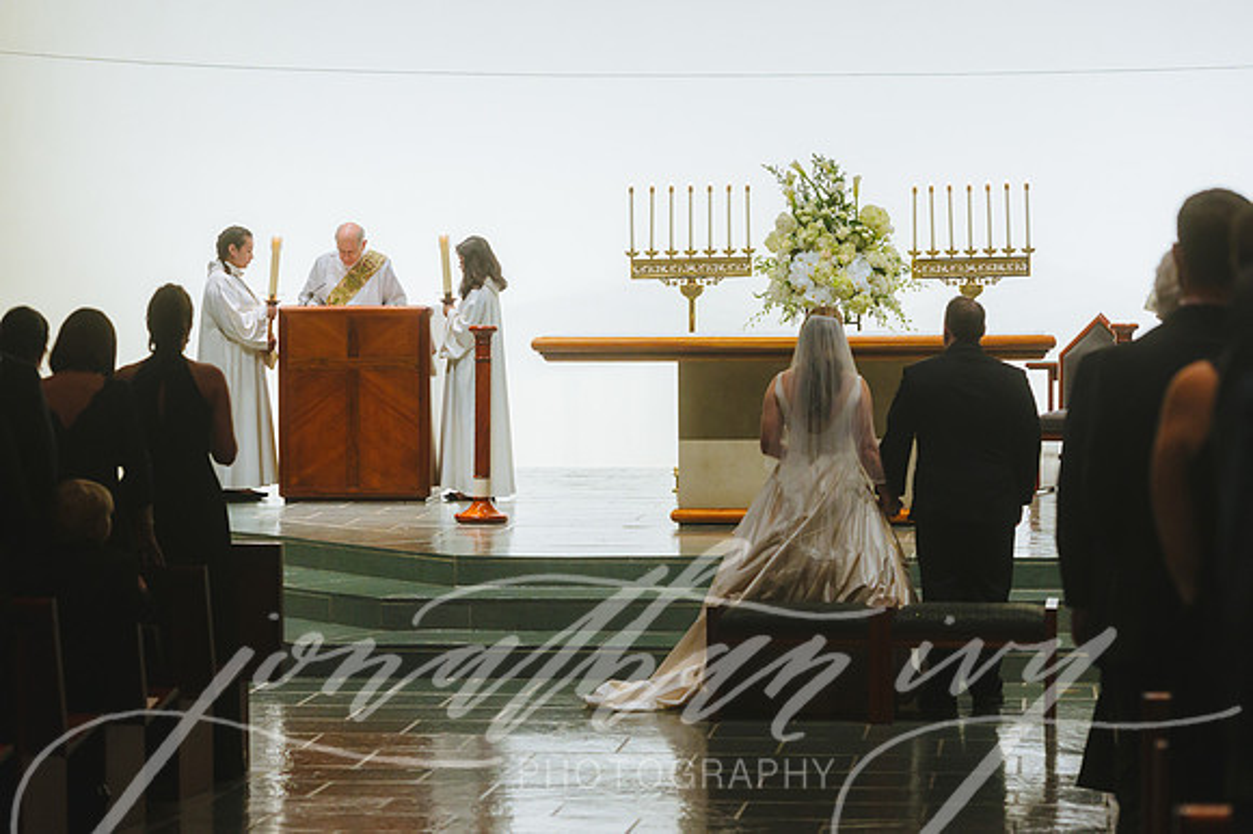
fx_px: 3571
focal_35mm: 103
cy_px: 397
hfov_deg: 19.9
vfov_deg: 13.3
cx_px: 597
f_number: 2.8
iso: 2500
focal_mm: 98
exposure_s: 1/250
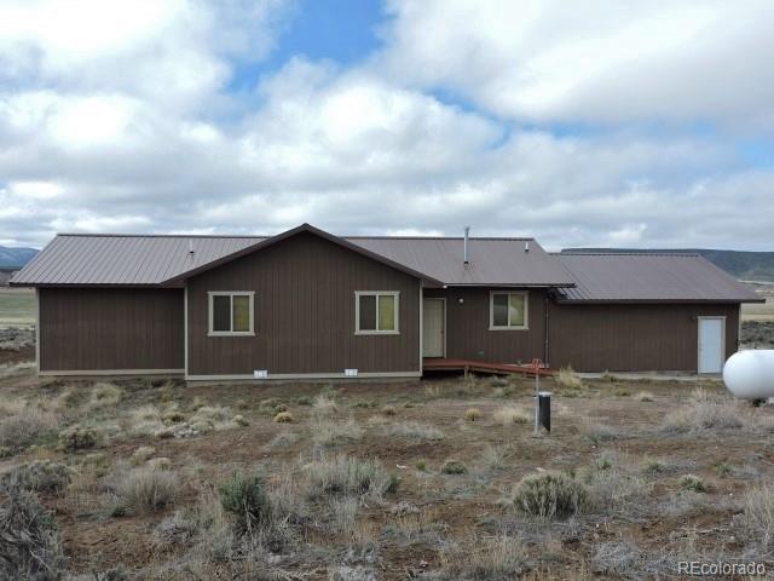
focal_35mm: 30
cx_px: 387
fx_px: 671
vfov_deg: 46.8
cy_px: 290
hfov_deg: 60.0
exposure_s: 1/1000
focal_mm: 5.4
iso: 100
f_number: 3.1
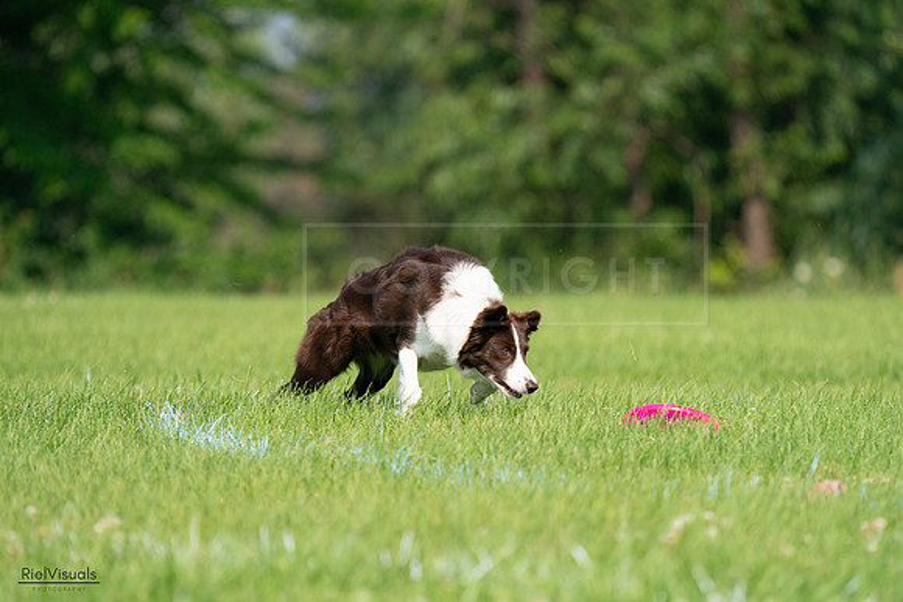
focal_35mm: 400
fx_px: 10035
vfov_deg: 3.4
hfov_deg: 5.2
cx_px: 452
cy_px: 301
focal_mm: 400
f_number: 6.3
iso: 1250
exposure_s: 1/4000
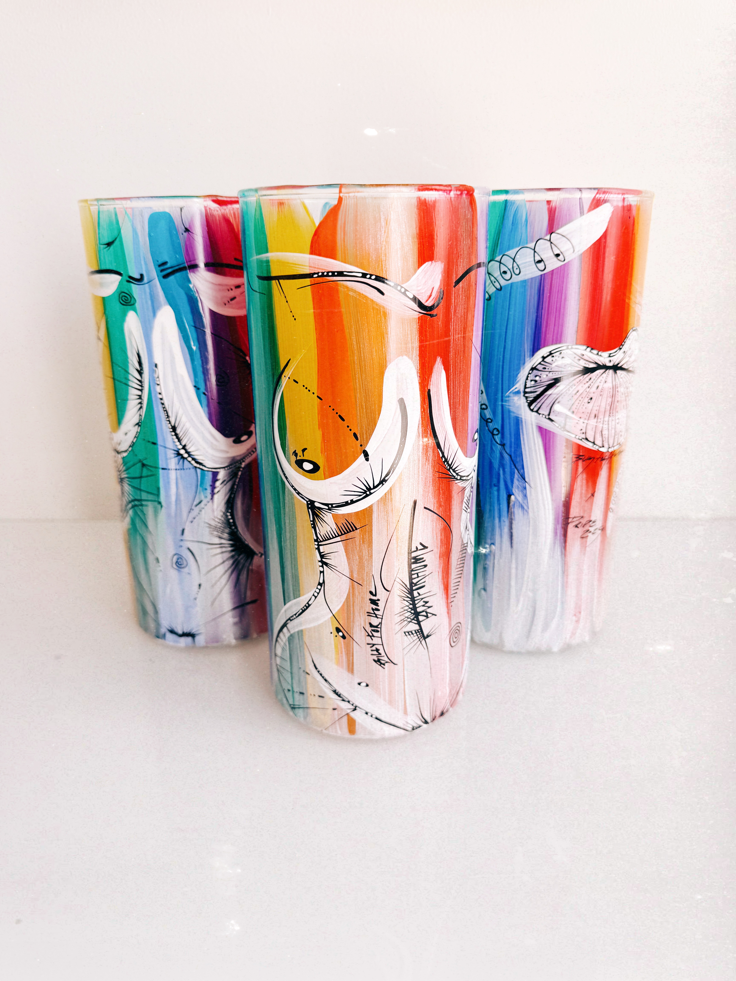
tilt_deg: -19.6
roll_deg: +0.6
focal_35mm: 24
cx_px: 368
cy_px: 490
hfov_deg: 56.8
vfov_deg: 71.6
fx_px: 680
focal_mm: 6.76
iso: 80
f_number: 1.78
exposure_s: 1/510
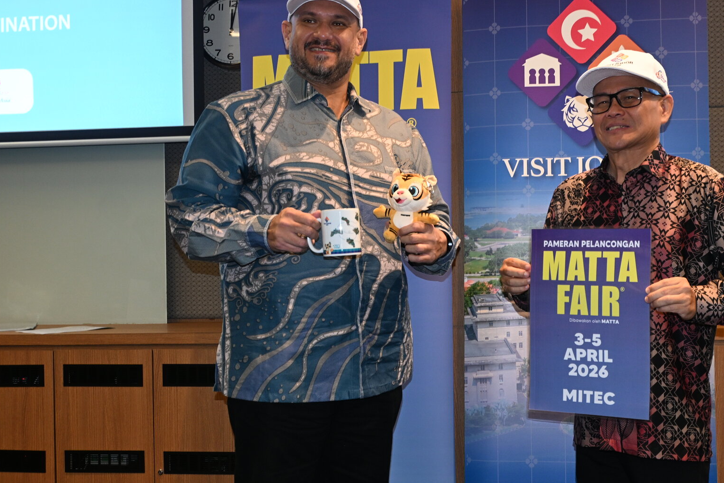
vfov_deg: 29.9
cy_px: 258
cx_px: 434
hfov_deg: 43.4
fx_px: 905
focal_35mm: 45
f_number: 5.6
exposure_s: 1/30
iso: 640
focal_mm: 22
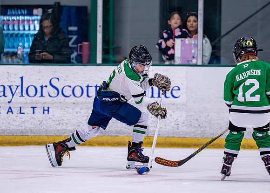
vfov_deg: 4.3
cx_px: 110
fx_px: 2543
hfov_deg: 6.1
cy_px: 91
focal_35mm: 332
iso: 2500
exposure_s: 1/1250
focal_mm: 191
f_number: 2.8
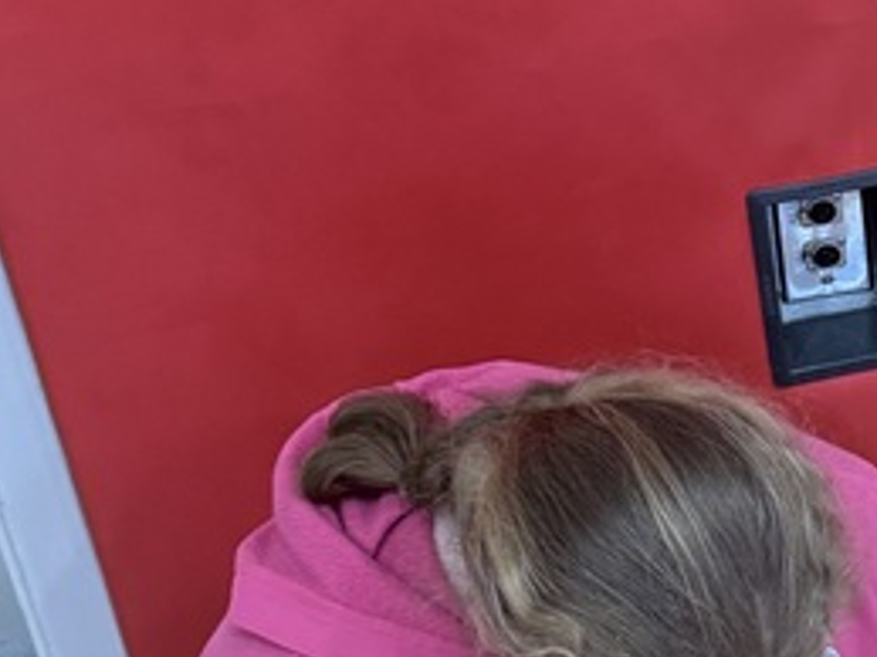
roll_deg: +0.3
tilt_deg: -34.1
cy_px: 393
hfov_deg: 18.7
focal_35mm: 95
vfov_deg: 15.5
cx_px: 1246
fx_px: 2406
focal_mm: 6.76
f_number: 1.78
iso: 320
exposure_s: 1/60
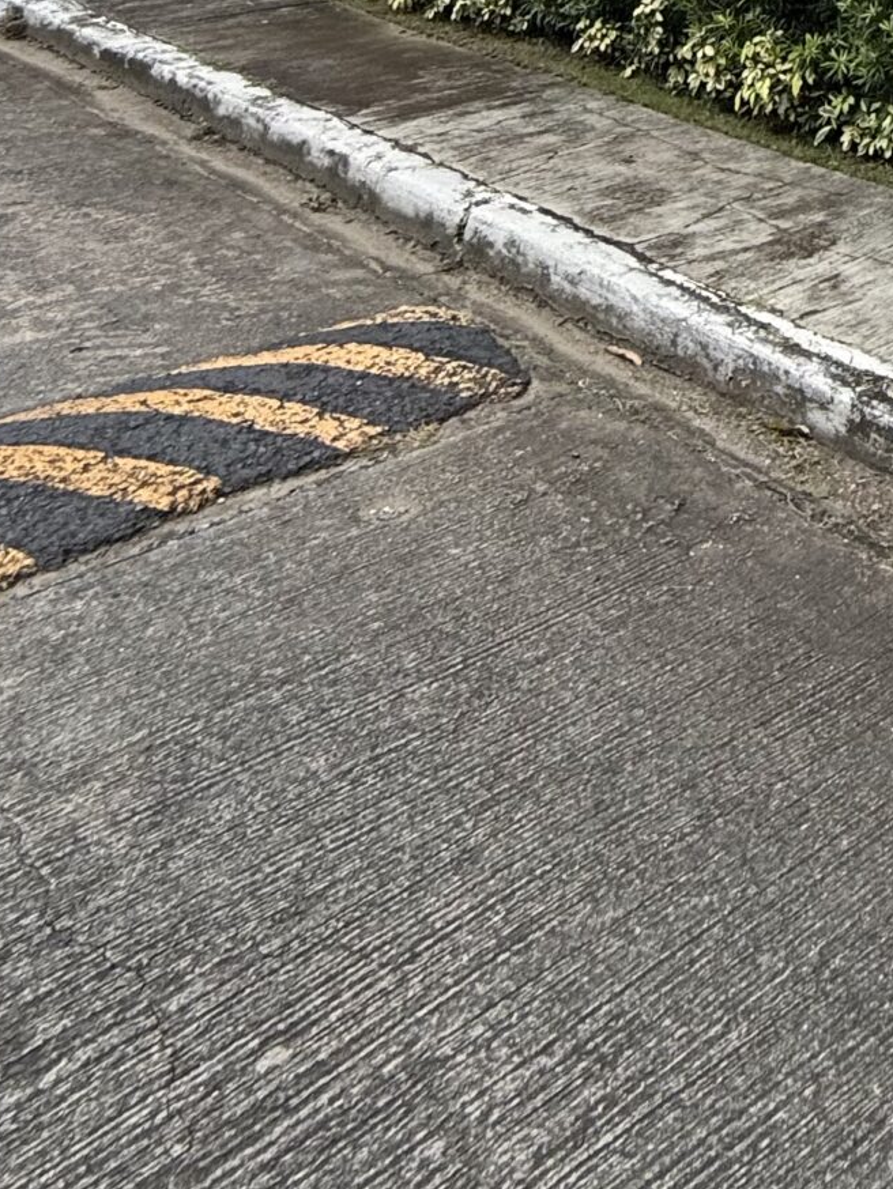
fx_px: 1410
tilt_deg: +10.4
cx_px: 1137
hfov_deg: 29.1
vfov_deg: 30.1
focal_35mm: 41
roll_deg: -1.2
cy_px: -528
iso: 64
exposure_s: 1/942
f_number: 2.2
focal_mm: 2.22
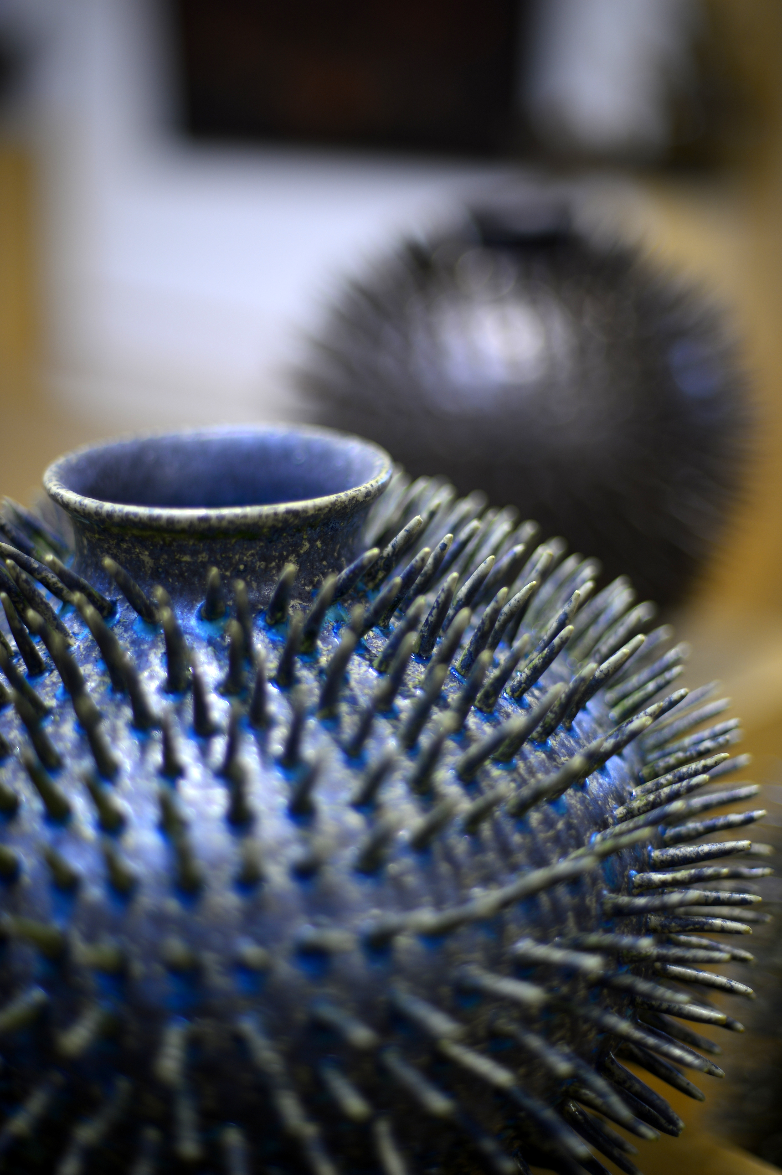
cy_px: 588
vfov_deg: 39.6
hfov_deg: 27.0
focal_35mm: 50
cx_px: 391
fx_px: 1631
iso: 100
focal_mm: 50
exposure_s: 1/100
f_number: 1.4
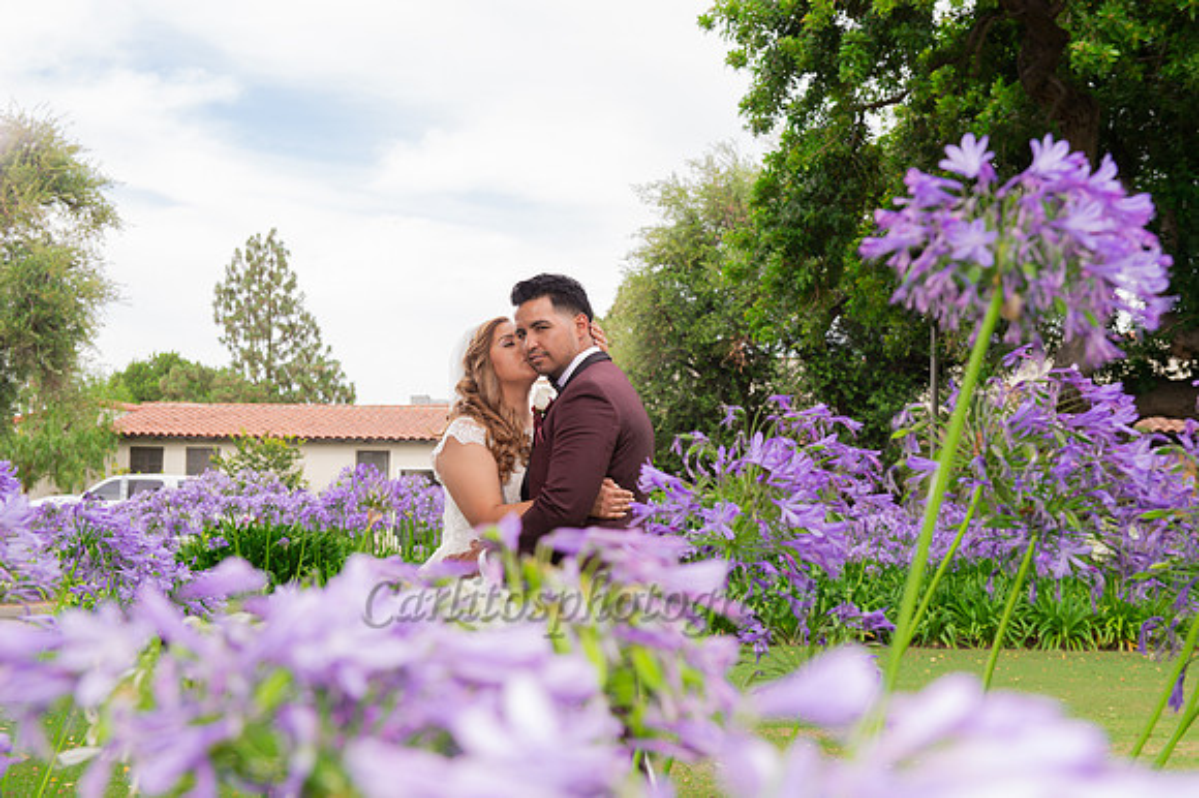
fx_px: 1831
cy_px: 399
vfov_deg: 24.6
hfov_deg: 36.3
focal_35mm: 55
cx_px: 600
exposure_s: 1/250
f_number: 6.3
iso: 400
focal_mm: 55
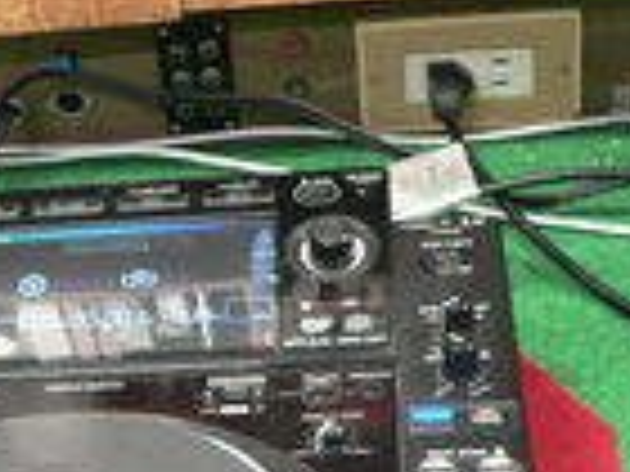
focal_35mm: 98
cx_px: 72
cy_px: 524
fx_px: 1784
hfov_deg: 19.7
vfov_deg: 14.7
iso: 200
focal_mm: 6
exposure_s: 1/8
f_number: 2.8
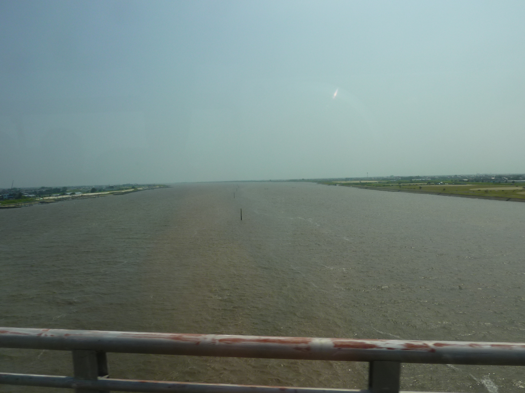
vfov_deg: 54.9
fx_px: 379
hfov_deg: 69.4
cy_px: 196
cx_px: 262
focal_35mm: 25
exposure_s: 1/800
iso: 80
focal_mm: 4.1
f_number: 5.6
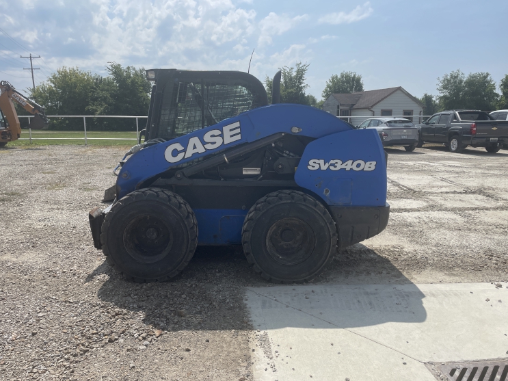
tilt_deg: -5.6
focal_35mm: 28
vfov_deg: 49.7
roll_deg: +1.5
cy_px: 185
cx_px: 248
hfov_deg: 63.4
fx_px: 411
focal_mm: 4.2
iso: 32
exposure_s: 1/6135
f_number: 1.6
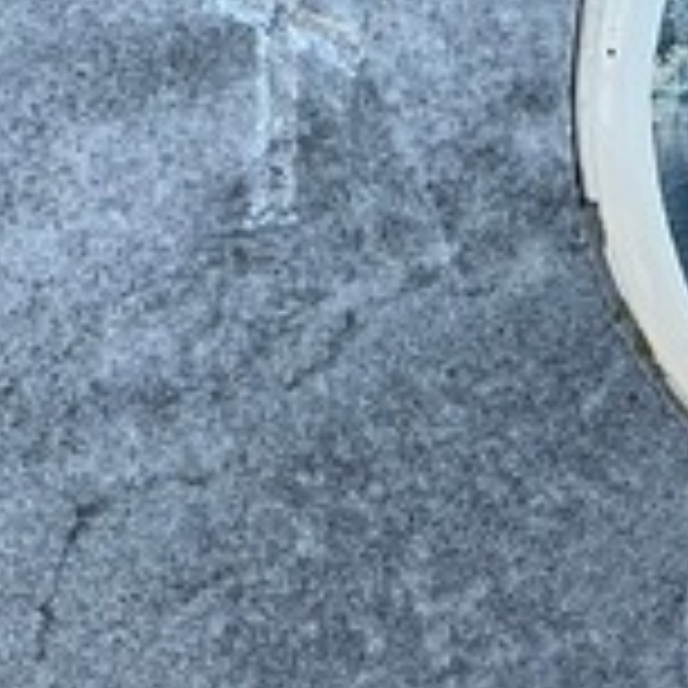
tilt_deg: -34.1
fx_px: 7983
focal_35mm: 355
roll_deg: -5.5
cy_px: 1111
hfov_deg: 4.9
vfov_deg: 4.9
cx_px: 967
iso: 25
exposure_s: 1/155
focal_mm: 9
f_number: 2.8
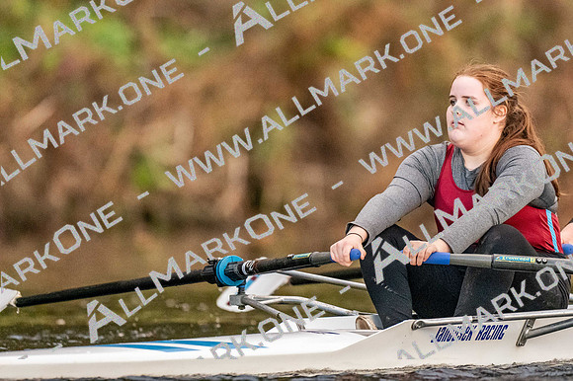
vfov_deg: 1.5
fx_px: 14316
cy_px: 190
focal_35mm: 900
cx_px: 286
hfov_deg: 2.3
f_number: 4
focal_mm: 600
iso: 9000
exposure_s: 1/2500
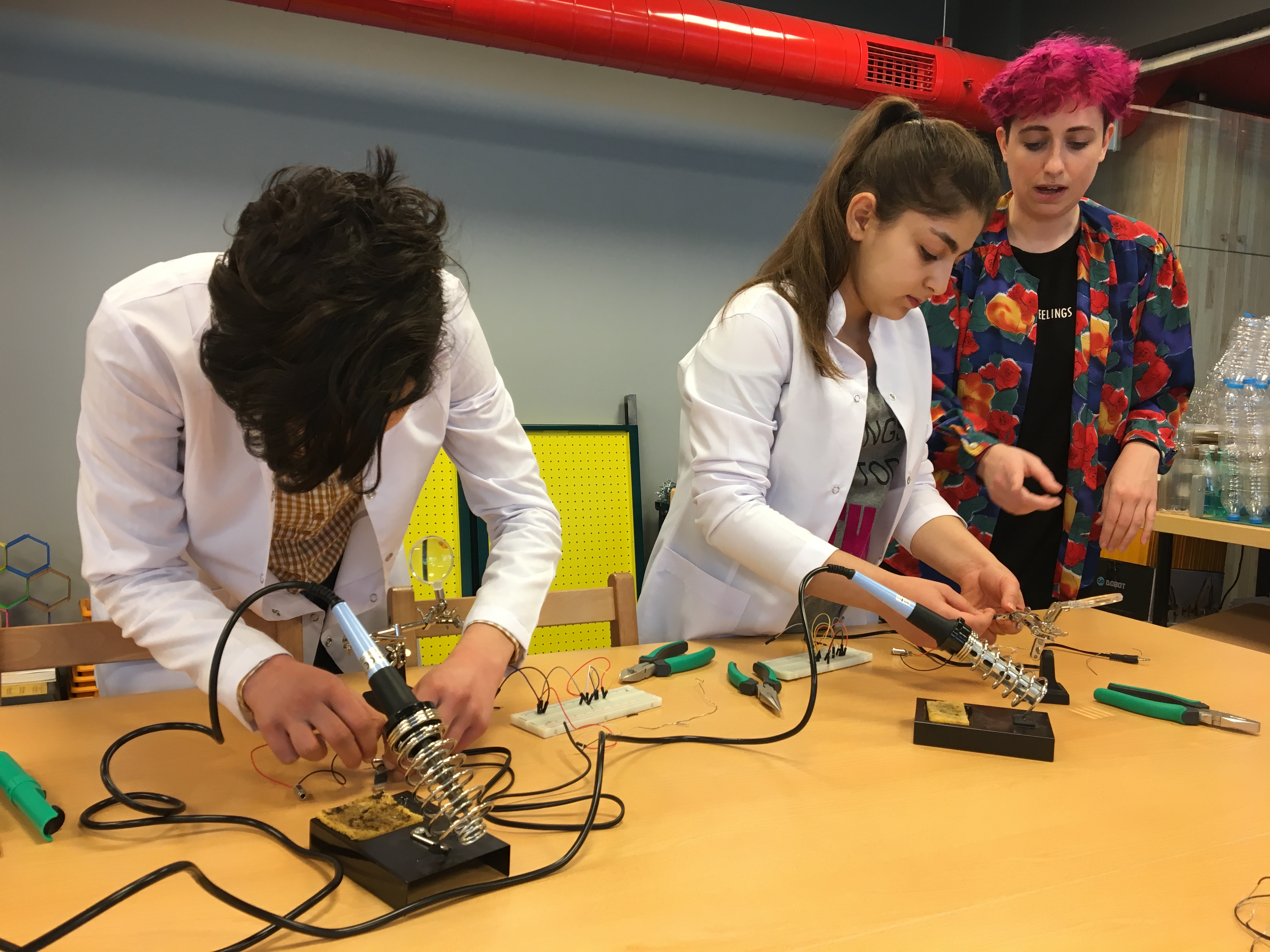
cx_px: 635
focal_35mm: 29
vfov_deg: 48.2
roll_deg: -1.9
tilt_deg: -5.1
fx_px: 1064
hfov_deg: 61.7
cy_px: 476
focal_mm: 4.15
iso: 64
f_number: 2.2
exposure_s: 1/33
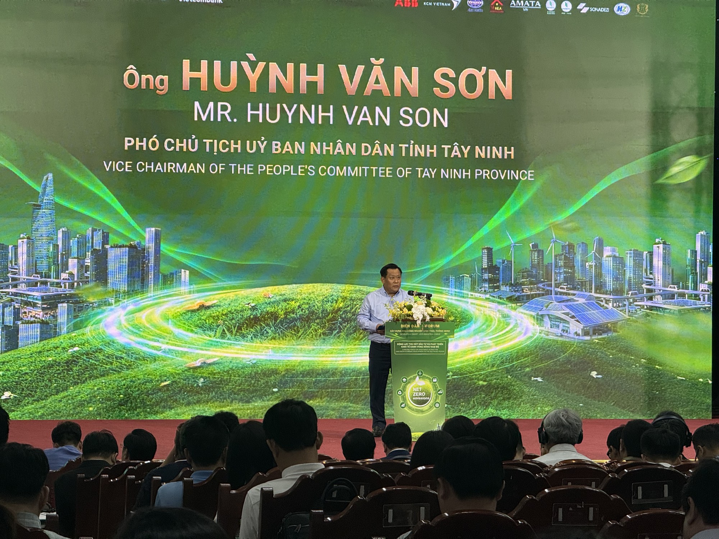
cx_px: 360
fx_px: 2492
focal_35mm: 120
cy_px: 270
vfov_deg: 12.3
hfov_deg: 16.4
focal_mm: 15.66
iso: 125
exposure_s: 1/122
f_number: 2.8
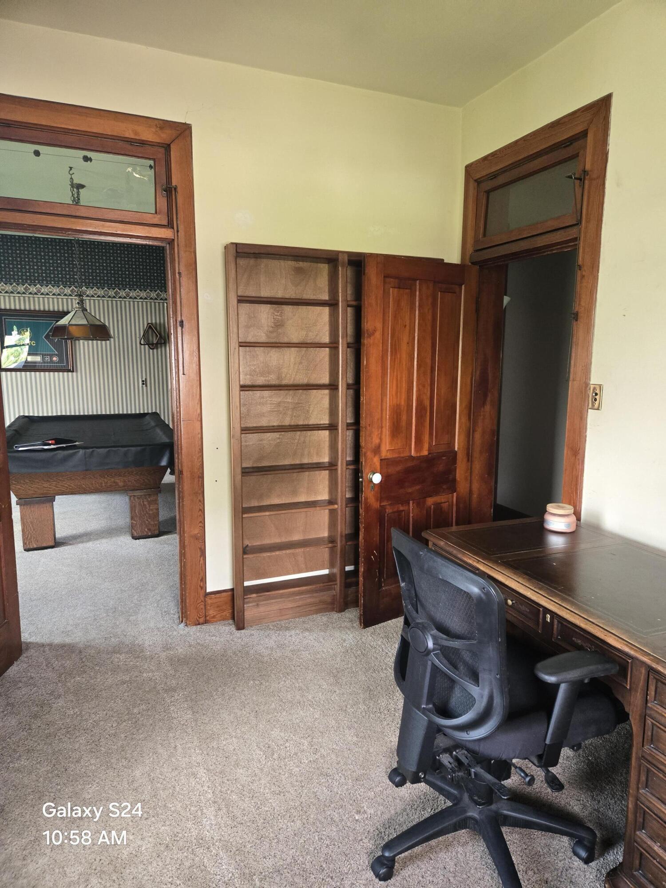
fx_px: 590
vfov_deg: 73.9
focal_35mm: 23
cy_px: 444
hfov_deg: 58.9
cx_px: 333
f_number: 1.8
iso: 500
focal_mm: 5.4
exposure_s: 1/120
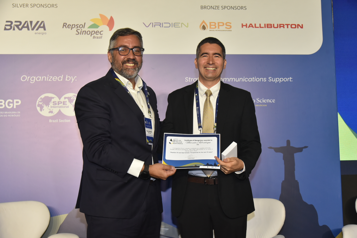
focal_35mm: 50
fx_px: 496
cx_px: 178
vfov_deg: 27.0
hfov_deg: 39.6
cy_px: 119
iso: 2200
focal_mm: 50
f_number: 5.6
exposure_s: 1/160
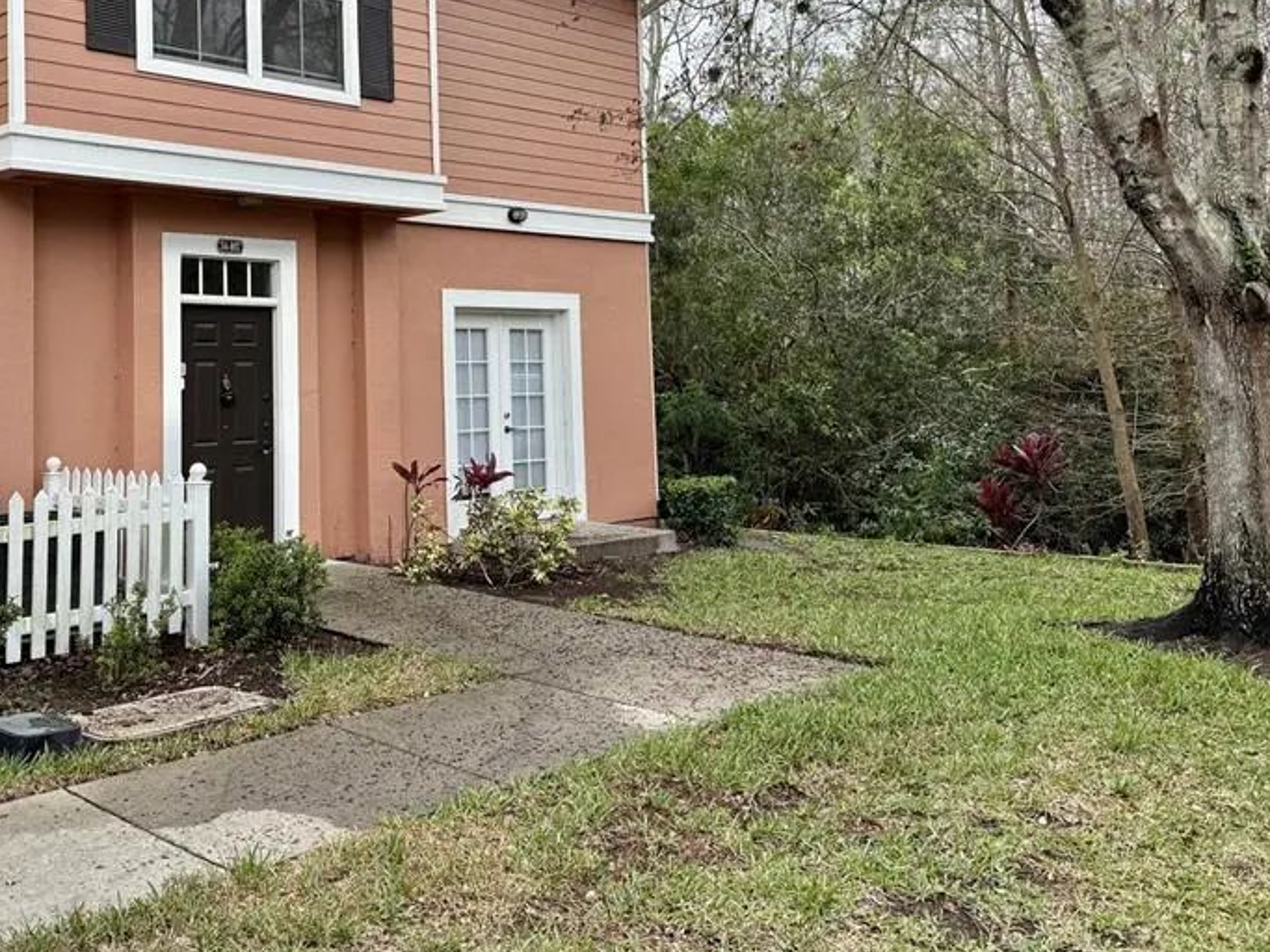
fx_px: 1321
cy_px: 277
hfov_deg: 50.6
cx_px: 441
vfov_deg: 38.9
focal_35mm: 36
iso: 100
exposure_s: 1/1585
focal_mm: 6.76
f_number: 1.78
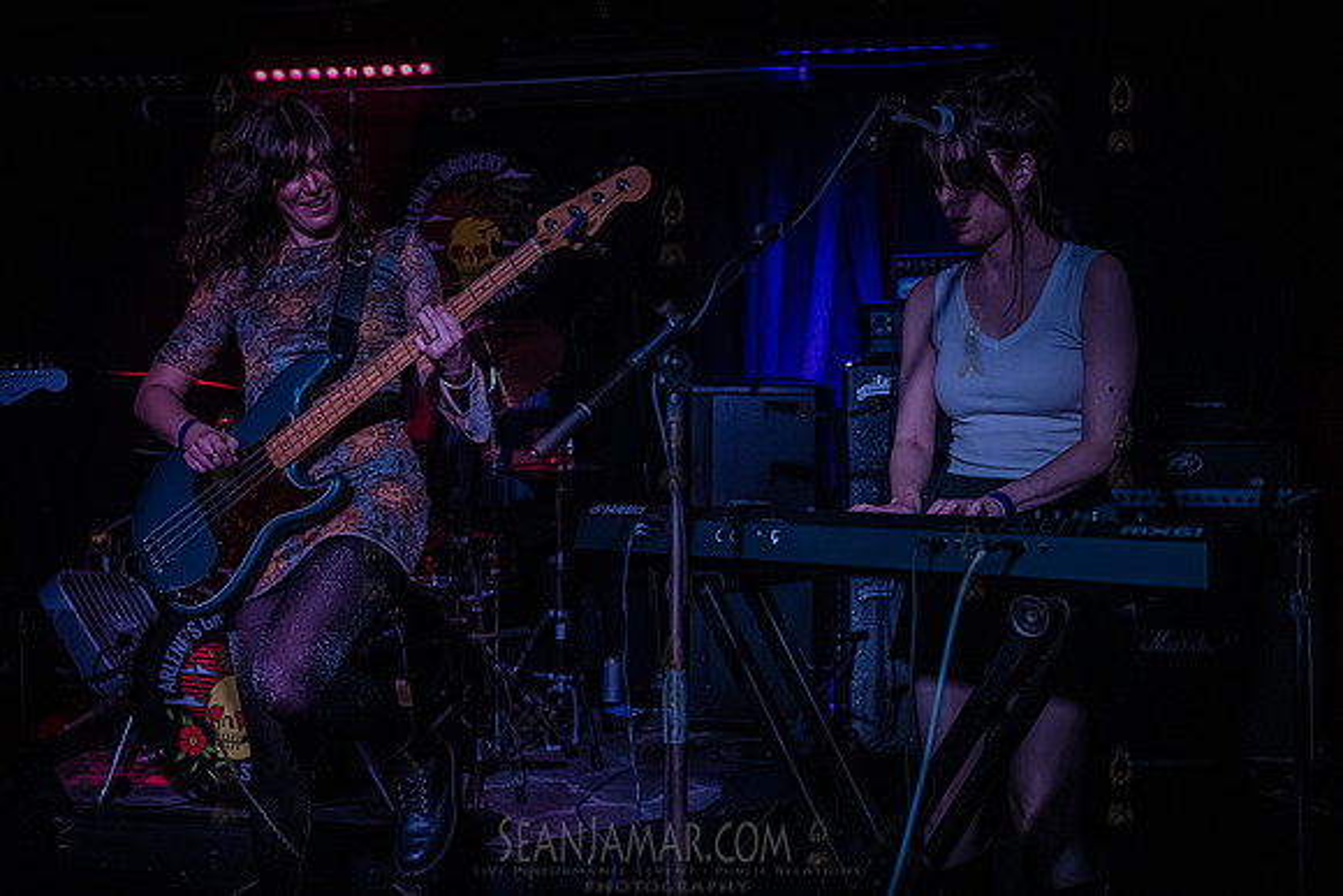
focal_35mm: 35
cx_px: 672
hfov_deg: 54.4
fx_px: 1306
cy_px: 448
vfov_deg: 37.9
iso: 16000
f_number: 3.2
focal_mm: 35
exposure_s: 1/500
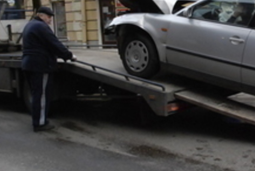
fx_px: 440
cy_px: 37
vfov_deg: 21.8
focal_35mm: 62
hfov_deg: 31.4
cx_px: 206
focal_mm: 18
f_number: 8
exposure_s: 1/125
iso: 1250
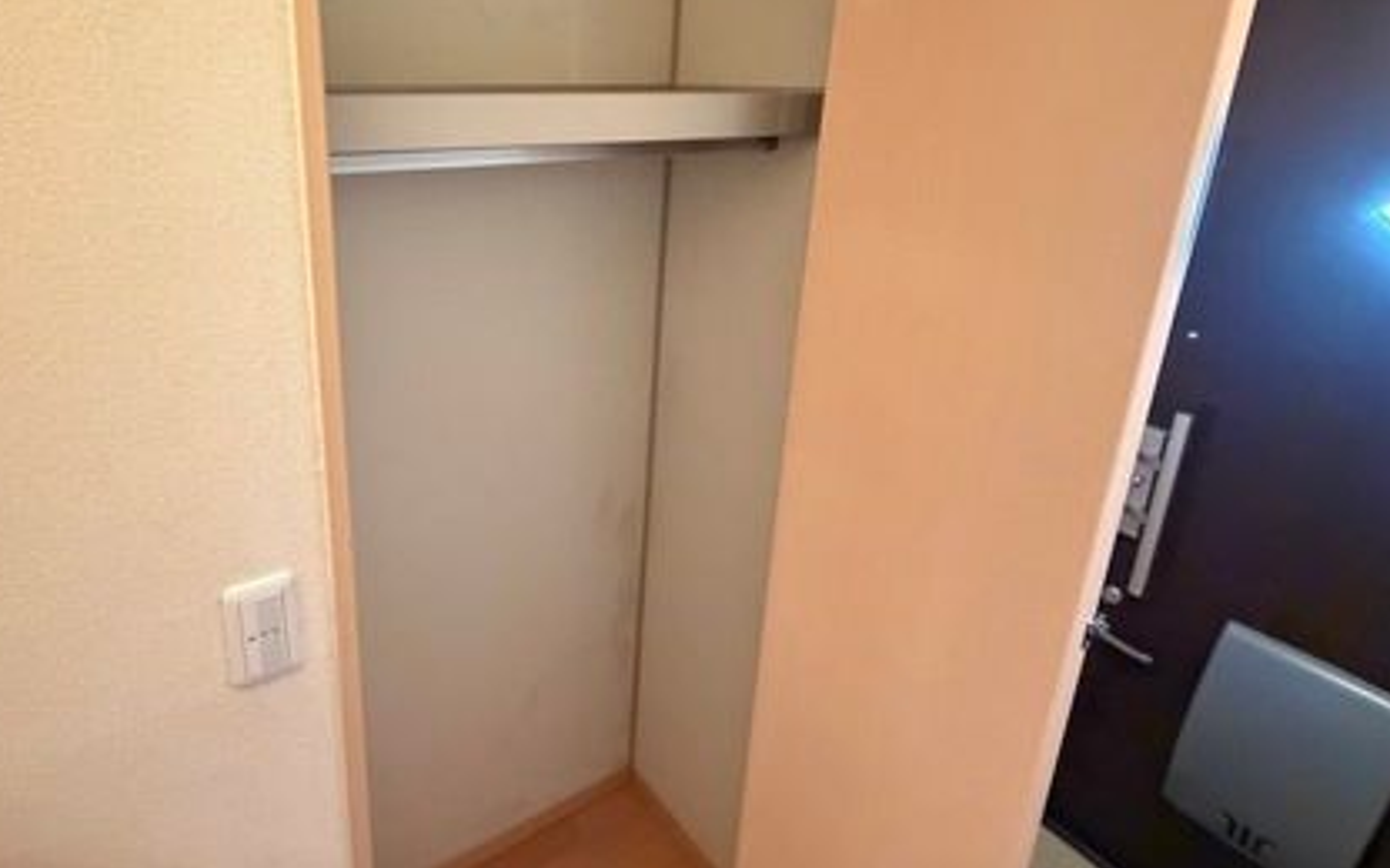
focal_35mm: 20
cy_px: 290
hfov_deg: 83.2
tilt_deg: -15.2
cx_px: 511
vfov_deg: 58.3
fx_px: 758
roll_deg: +0.4
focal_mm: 2.22
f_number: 2.2
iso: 1600
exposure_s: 1/30
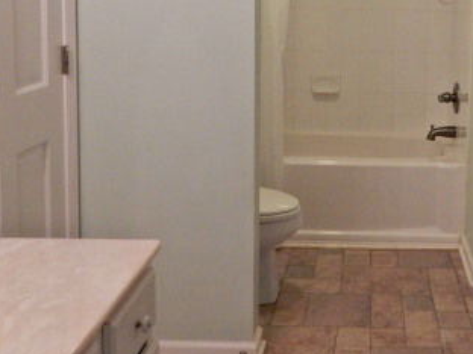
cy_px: 62
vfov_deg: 30.0
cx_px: 357
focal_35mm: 47
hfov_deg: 39.3
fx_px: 642
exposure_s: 1/30
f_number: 3
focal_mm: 4
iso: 400
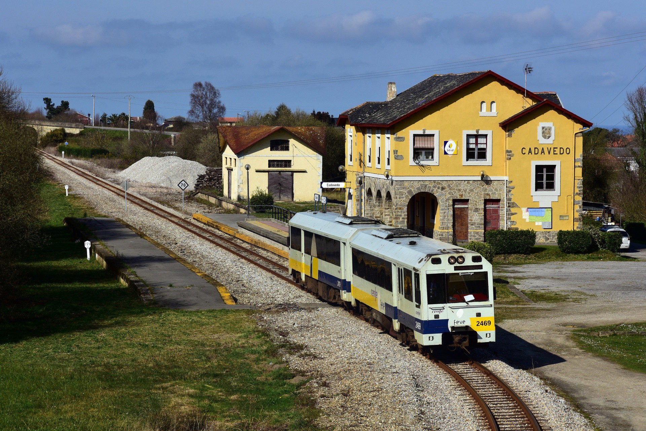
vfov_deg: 12.2
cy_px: 216
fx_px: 2019
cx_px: 323
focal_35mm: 112
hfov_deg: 18.2
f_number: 8
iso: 125
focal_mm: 75
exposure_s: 1/640
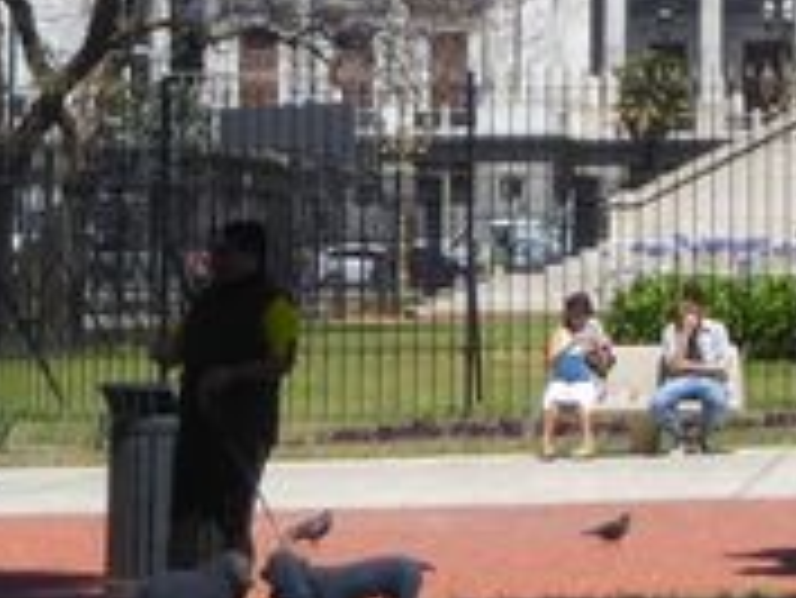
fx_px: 5200
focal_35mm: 226
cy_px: -270
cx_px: 1264
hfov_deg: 8.5
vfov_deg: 6.5
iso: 80
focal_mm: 9
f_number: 7.1
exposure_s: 1/160
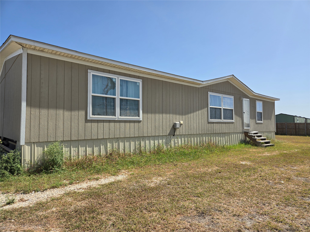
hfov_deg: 73.9
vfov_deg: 58.9
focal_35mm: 23
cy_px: 116
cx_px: 155
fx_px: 206
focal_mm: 5.4
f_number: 1.8
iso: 25
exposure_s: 1/2175
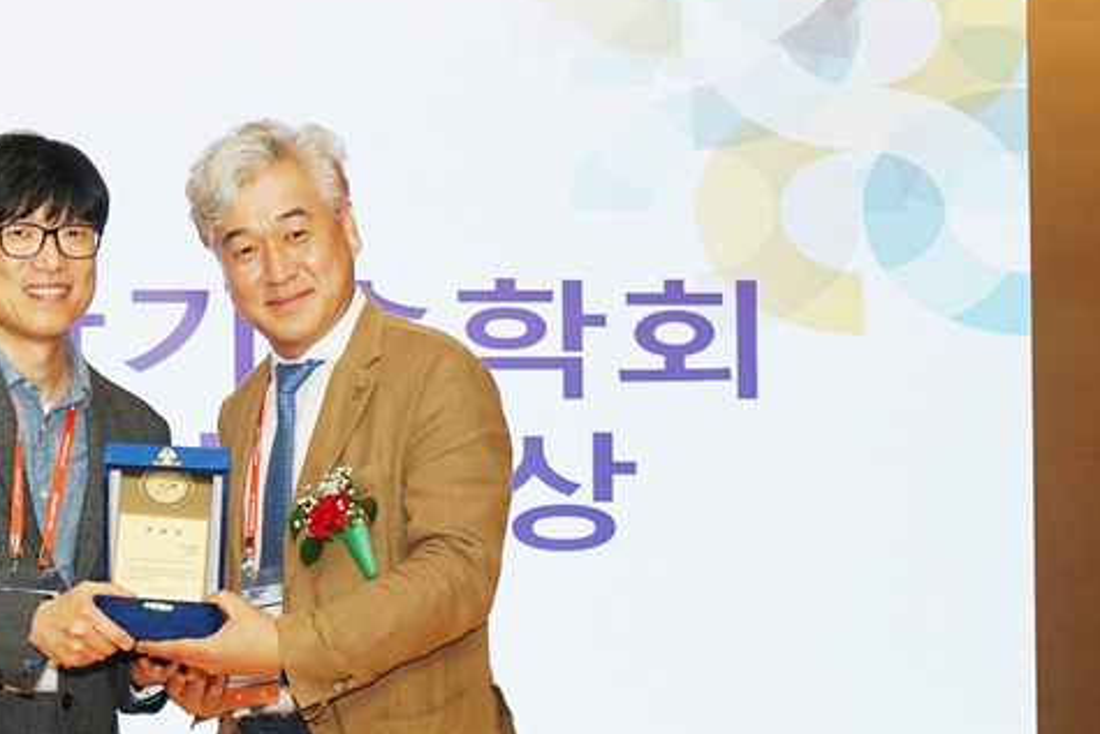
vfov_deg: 13.4
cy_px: 737
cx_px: 157
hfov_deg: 19.9
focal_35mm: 101
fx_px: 3087
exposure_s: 1/100
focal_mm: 48
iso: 400
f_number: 7.1
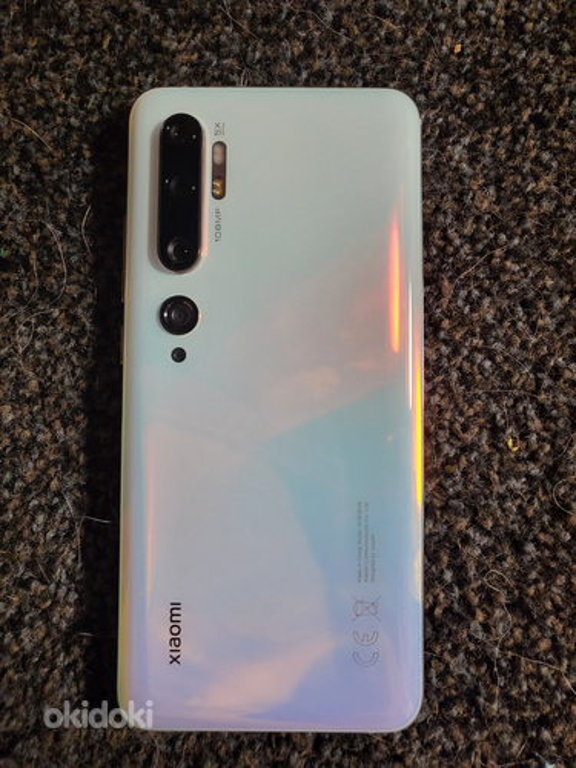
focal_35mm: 26
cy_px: 384
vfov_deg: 67.3
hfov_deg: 53.1
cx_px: 288
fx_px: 577
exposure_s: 1/50
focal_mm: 4.25
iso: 640
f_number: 1.8
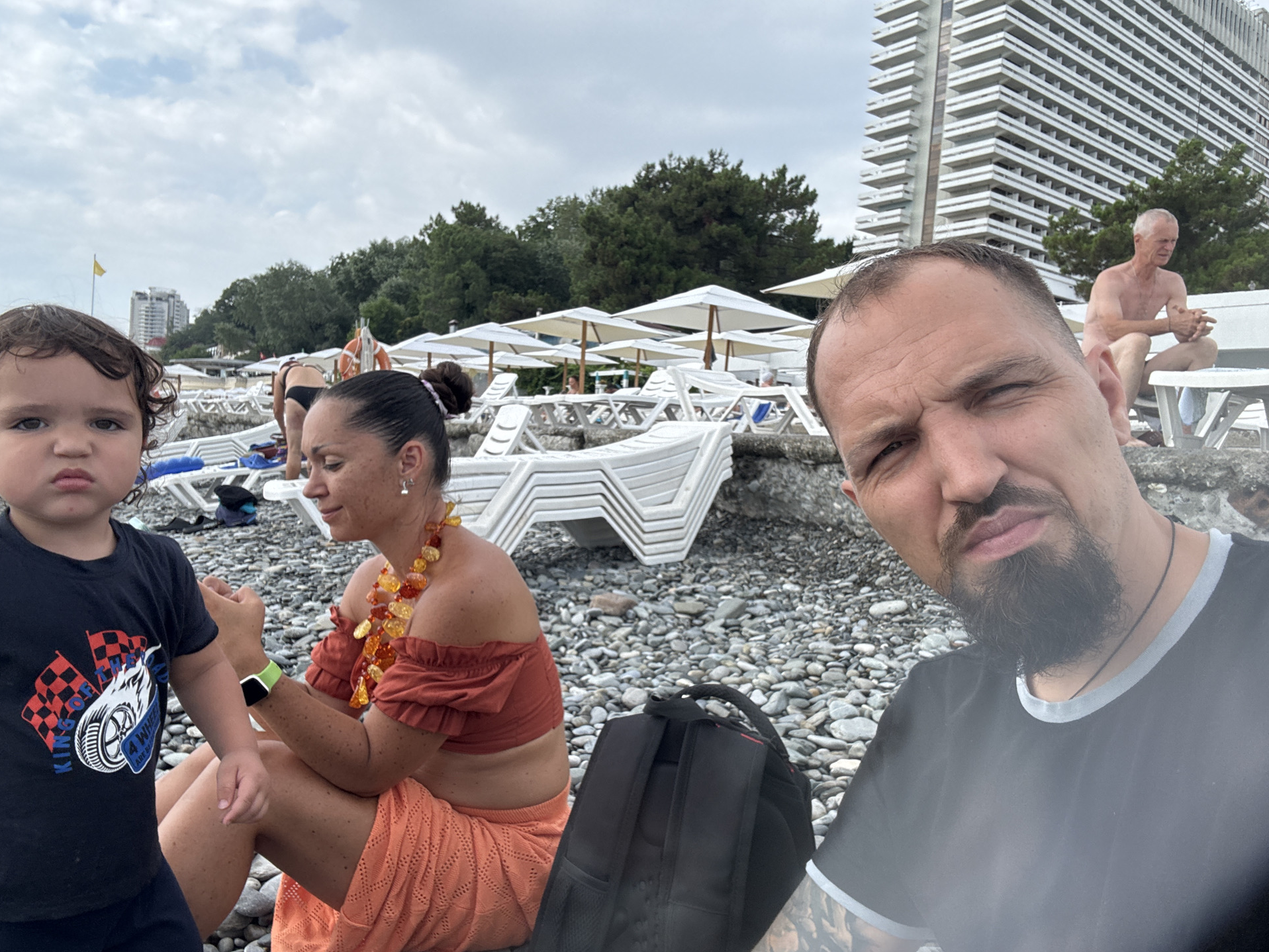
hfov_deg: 71.6
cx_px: 624
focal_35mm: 24
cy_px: 491
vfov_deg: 56.8
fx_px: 880
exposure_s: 1/546
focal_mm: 2.69
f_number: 1.9
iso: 25
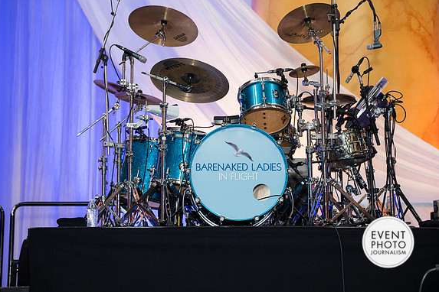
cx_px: 218
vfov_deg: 16.9
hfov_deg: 25.1
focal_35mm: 81
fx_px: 988
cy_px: 146
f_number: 4
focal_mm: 78
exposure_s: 1/100
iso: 800
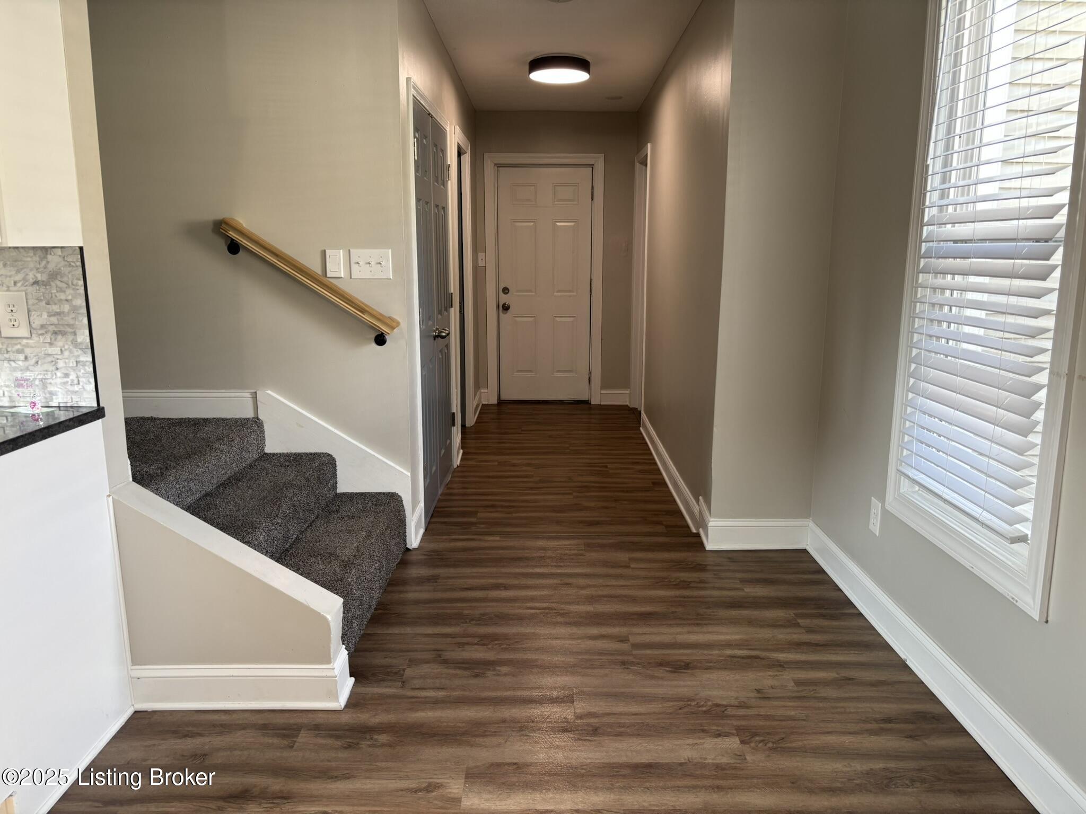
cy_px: 407
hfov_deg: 67.3
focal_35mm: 26
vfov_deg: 53.1
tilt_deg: -10.6
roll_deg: +0.0
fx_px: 816
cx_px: 543
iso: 80
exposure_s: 1/60
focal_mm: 5.96
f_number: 1.6
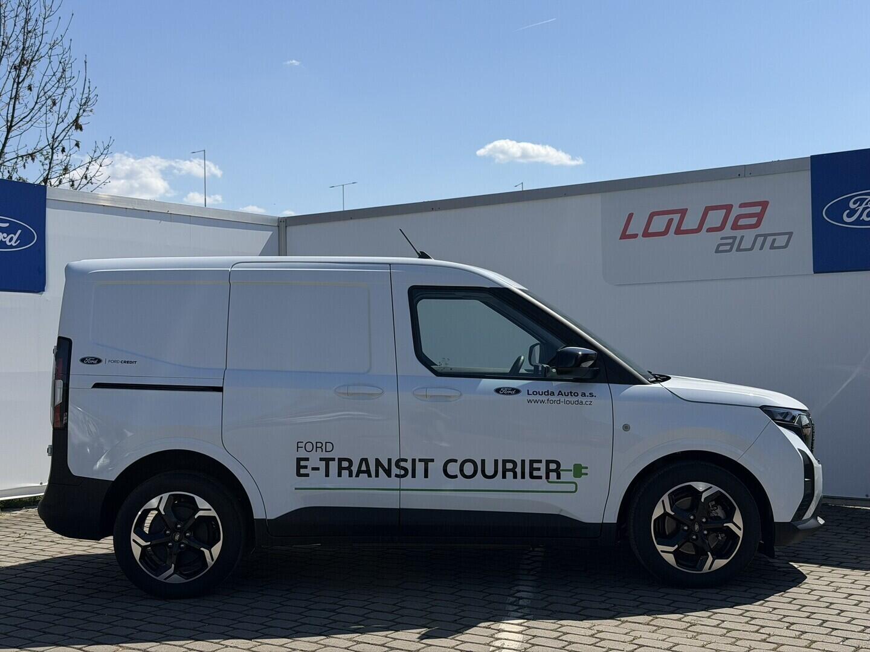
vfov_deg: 30.3
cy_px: 326
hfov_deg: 39.7
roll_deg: +1.6
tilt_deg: +0.9
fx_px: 1206
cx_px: 435
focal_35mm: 48
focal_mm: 6.76
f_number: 1.78
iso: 64
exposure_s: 1/8772
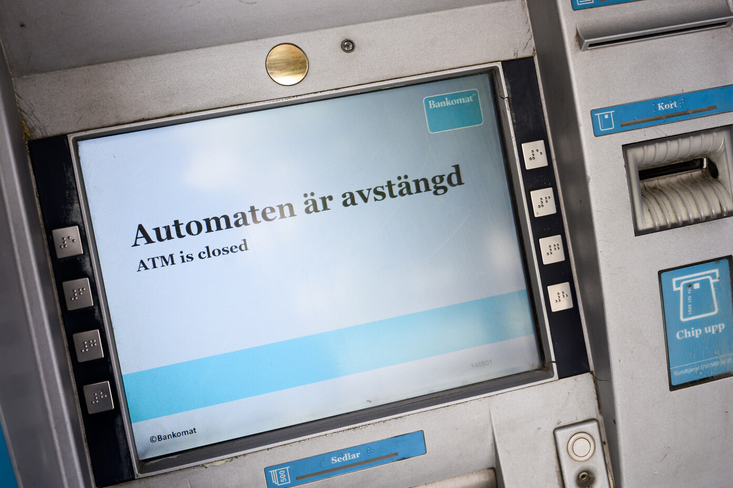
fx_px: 977
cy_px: 216
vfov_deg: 28.0
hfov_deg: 41.1
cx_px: 382
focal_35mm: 48
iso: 1000
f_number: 4
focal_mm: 42
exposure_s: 1/200
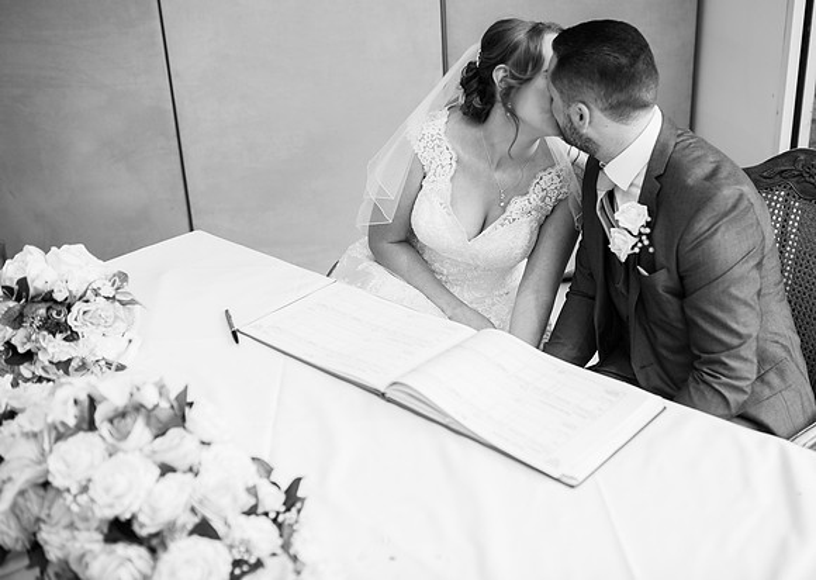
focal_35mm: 42
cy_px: 247
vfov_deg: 33.2
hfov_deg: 45.3
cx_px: 499
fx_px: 971
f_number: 2.5
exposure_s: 1/100
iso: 125
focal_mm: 35
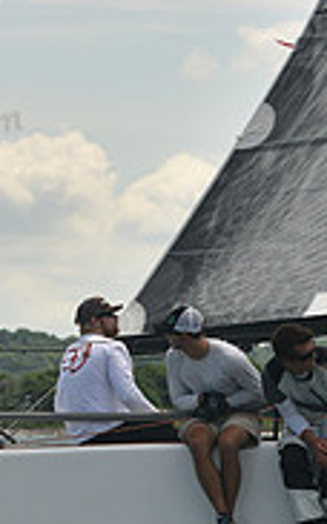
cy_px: 534
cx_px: 172
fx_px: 3930
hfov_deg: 4.8
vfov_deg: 7.6
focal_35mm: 275
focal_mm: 85
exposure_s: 1/1250
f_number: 5.6
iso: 320
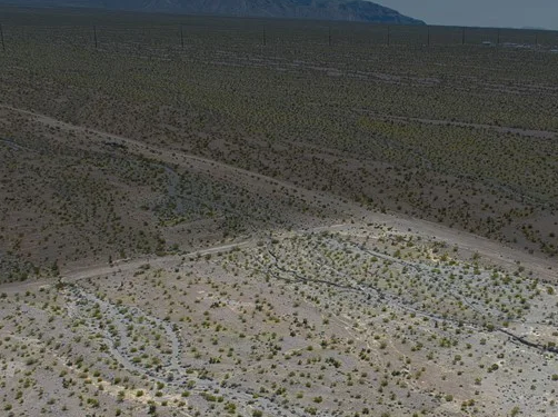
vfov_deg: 29.0
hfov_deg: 38.7
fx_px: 789
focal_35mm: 49
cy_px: 327
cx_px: 356
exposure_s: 1/500
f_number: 2.8
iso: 100
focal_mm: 12.29
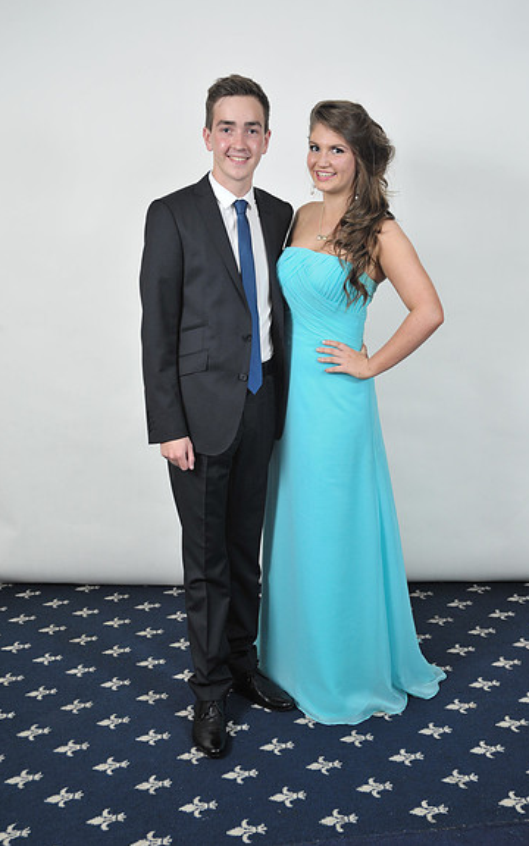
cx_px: 281
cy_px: 422
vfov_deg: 48.2
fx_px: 946
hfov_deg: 31.2
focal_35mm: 41
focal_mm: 40
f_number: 7.1
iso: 1000
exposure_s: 1/160
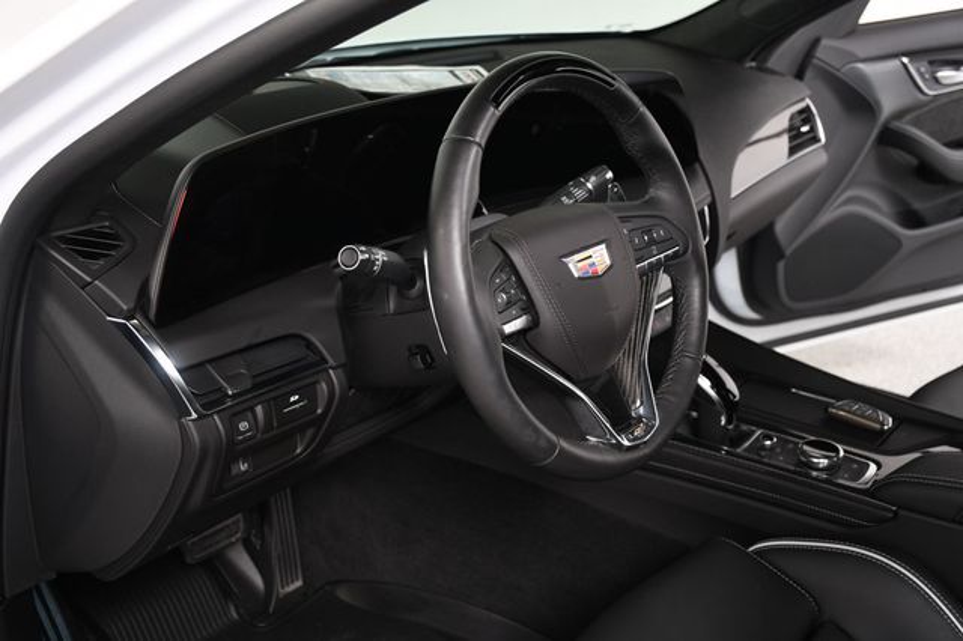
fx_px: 1069
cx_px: 482
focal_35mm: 40
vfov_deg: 33.4
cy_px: 320
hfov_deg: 48.5
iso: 100
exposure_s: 1/160
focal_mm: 27
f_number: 4.5
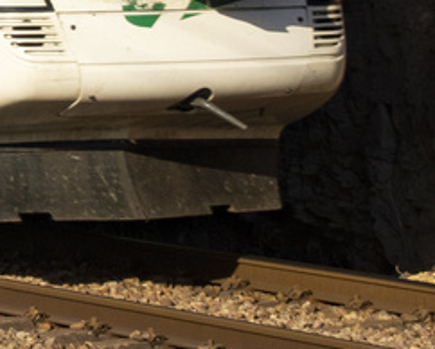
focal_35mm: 379
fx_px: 4883
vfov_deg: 4.0
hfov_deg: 4.9
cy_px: -423
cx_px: -820
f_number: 8
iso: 200
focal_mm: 34
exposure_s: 1/640
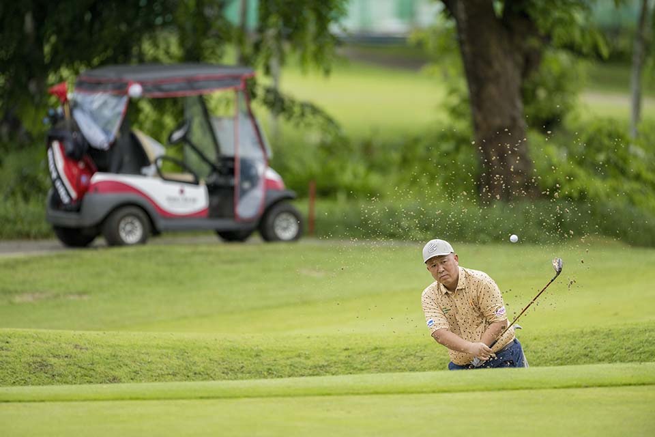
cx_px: 328
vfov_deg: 3.4
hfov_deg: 5.2
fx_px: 7277
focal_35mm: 400
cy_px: 218
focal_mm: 400
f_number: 3.5
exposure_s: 1/4000
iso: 1100
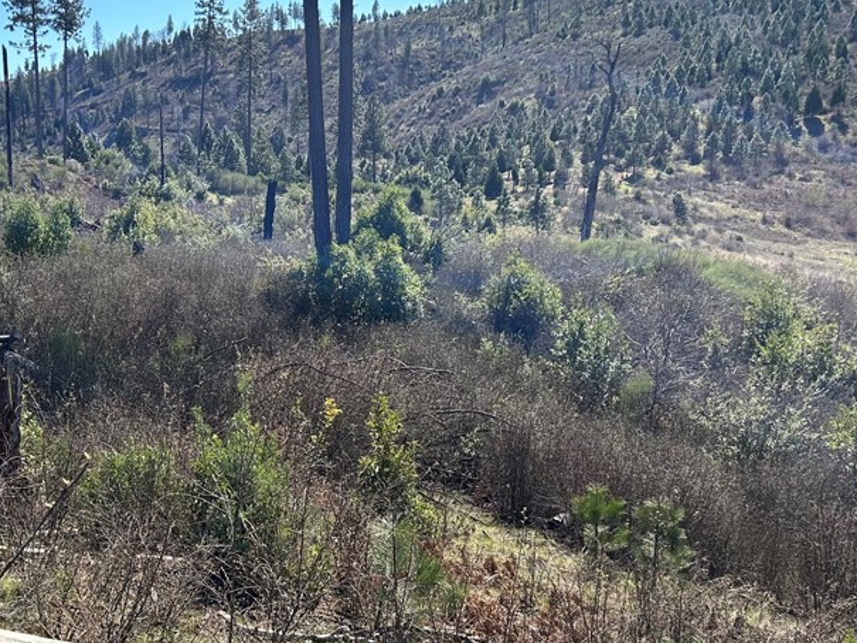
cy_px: 351
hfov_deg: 42.5
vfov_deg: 32.9
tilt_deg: -9.7
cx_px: 300
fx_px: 1090
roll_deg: +2.7
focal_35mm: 44
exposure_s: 1/2208
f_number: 1.5
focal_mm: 5.7
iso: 50
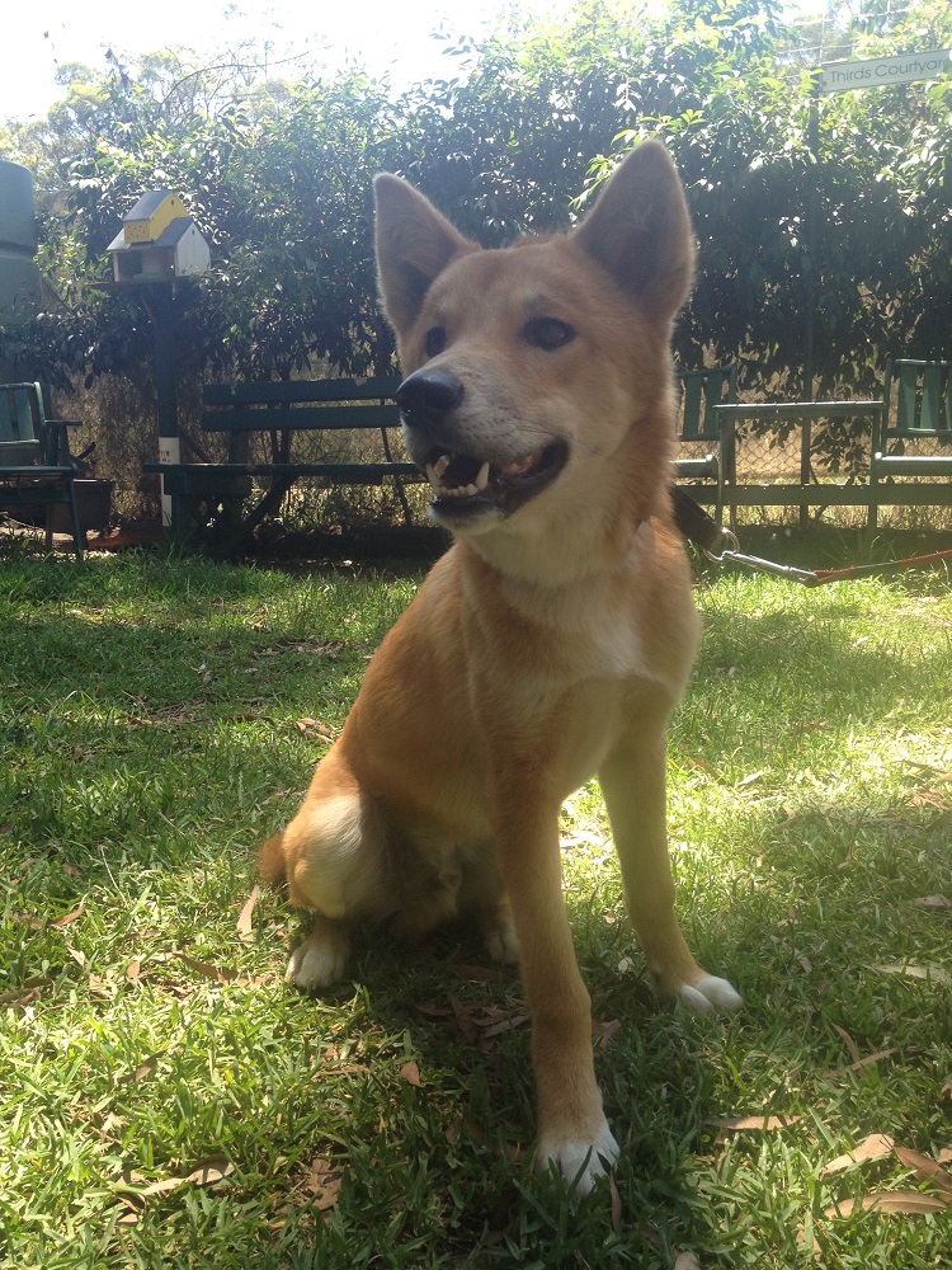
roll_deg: +2.9
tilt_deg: -9.2
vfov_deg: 52.6
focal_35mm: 35
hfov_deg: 40.7
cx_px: 476
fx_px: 1283
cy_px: 635
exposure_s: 1/230
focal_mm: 4.28
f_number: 2.4
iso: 50
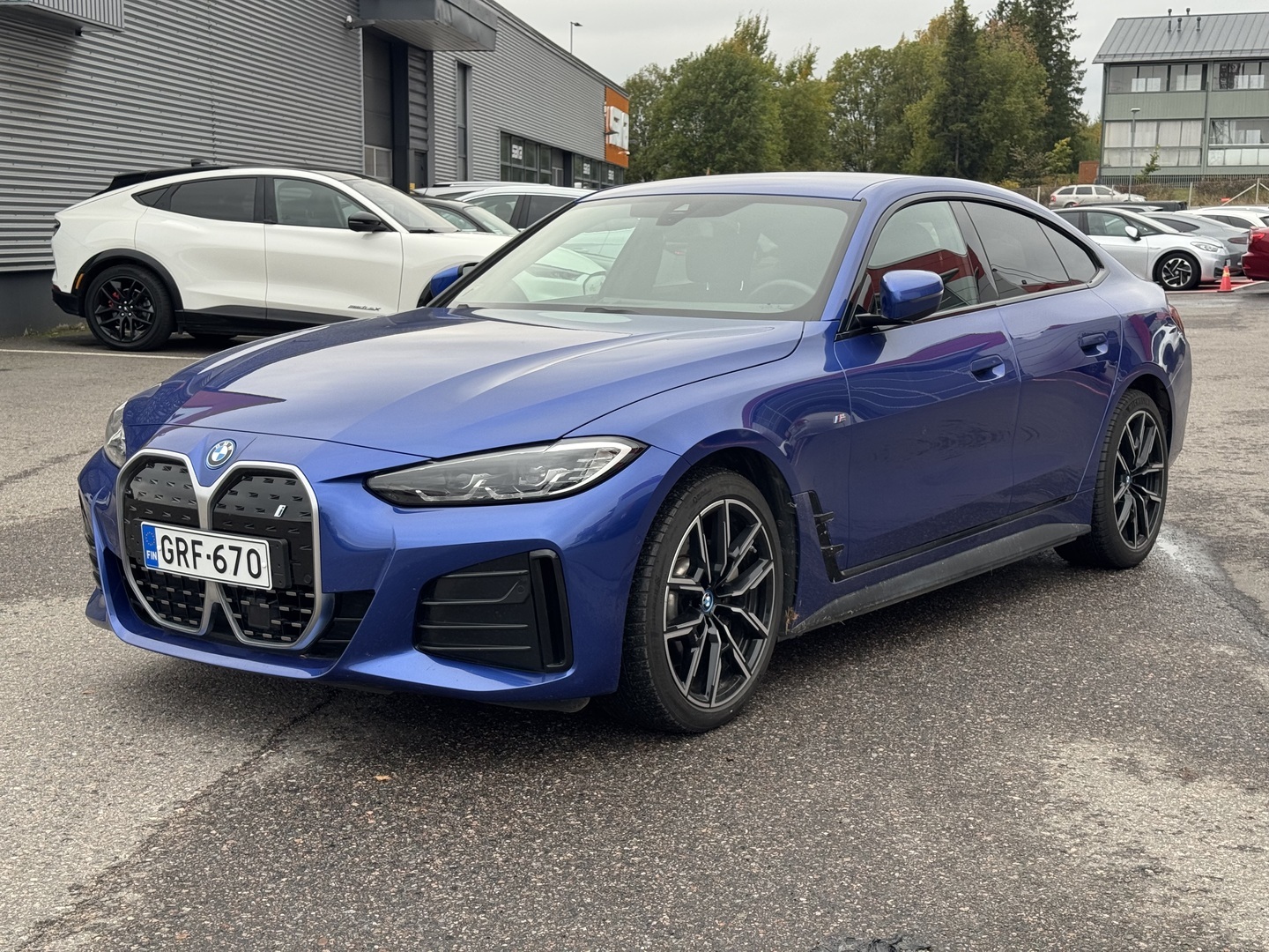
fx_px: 1760
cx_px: 634
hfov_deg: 39.7
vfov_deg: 30.3
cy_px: 476
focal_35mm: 48
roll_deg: -0.6
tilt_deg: -6.9
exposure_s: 1/572
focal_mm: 6.76
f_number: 1.78
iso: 64
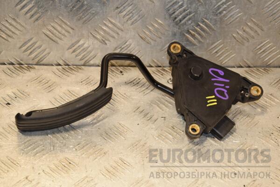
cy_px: 94
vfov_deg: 14.7
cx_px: 140
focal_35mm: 93
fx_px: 723
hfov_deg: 21.9
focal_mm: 62
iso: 800
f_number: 7.1
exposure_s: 1/200
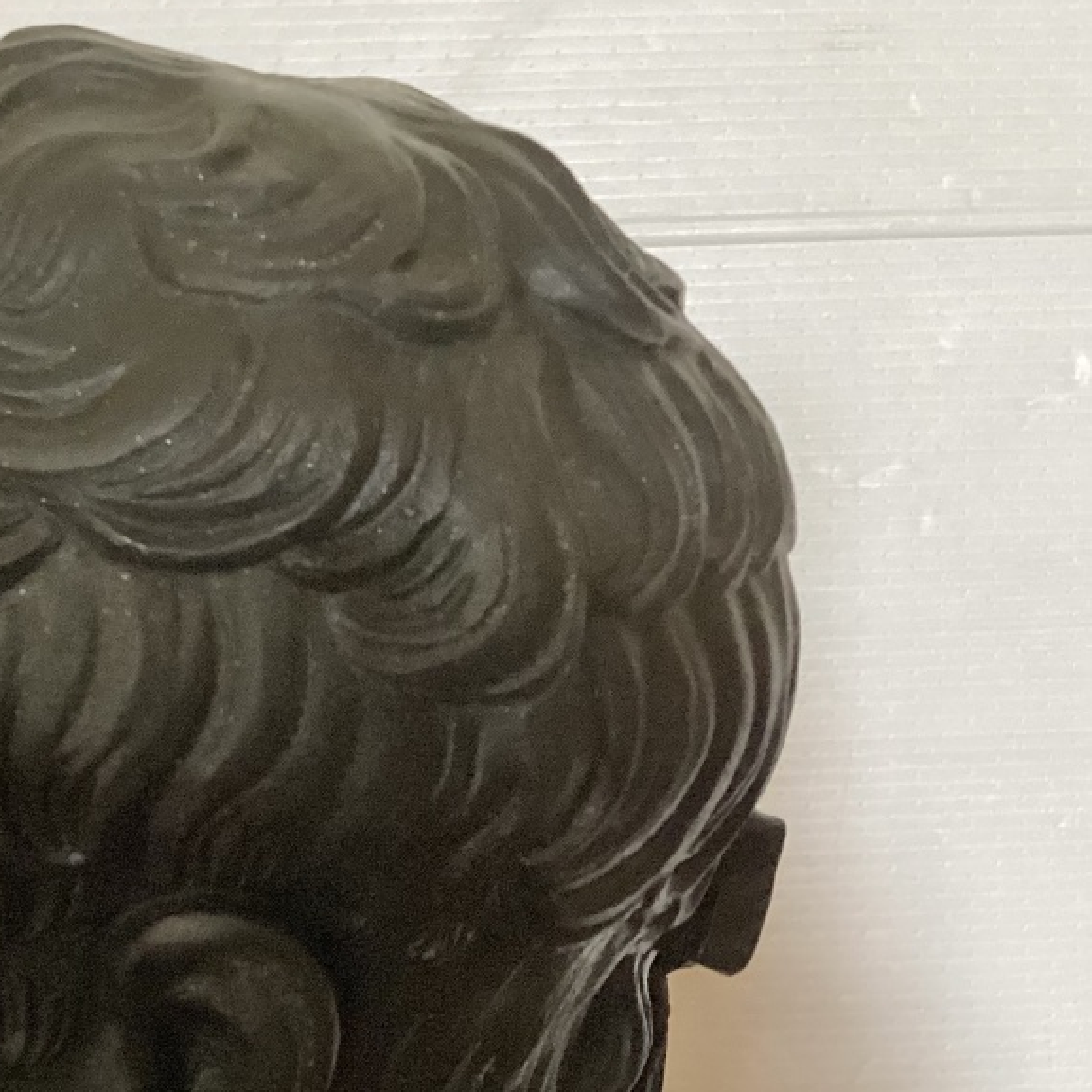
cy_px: 738
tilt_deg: -14.9
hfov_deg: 29.0
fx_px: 2034
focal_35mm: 57
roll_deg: -0.9
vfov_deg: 29.8
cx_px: 140
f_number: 2.4
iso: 320
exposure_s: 1/33
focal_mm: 3.3
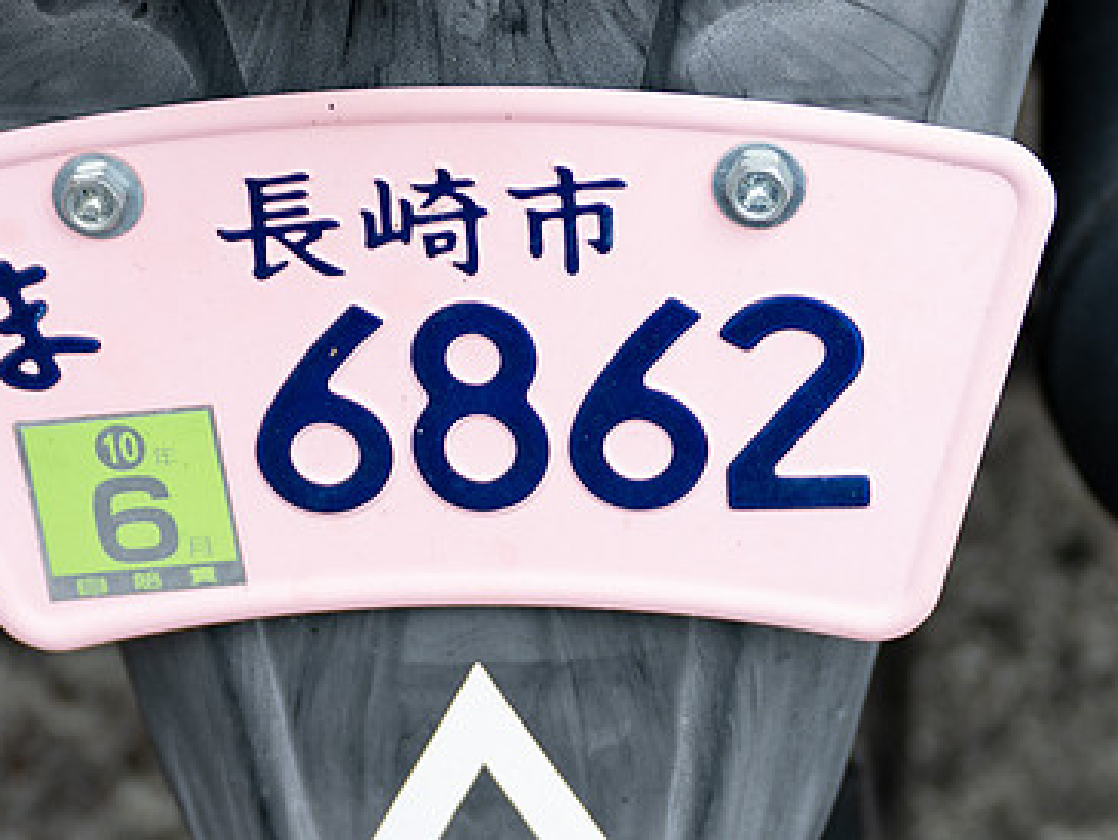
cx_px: 491
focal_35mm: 179
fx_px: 5783
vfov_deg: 8.3
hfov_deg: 11.0
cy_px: 264
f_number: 2.8
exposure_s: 1/200
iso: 64
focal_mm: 53
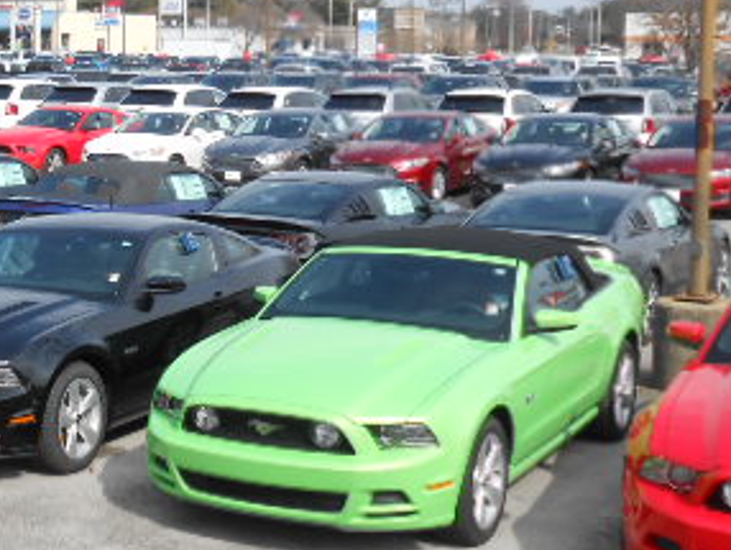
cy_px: 230
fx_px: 1606
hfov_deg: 24.6
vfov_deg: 19.4
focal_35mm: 76
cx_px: 26
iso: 80
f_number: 3.9
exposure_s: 1/640
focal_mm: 6
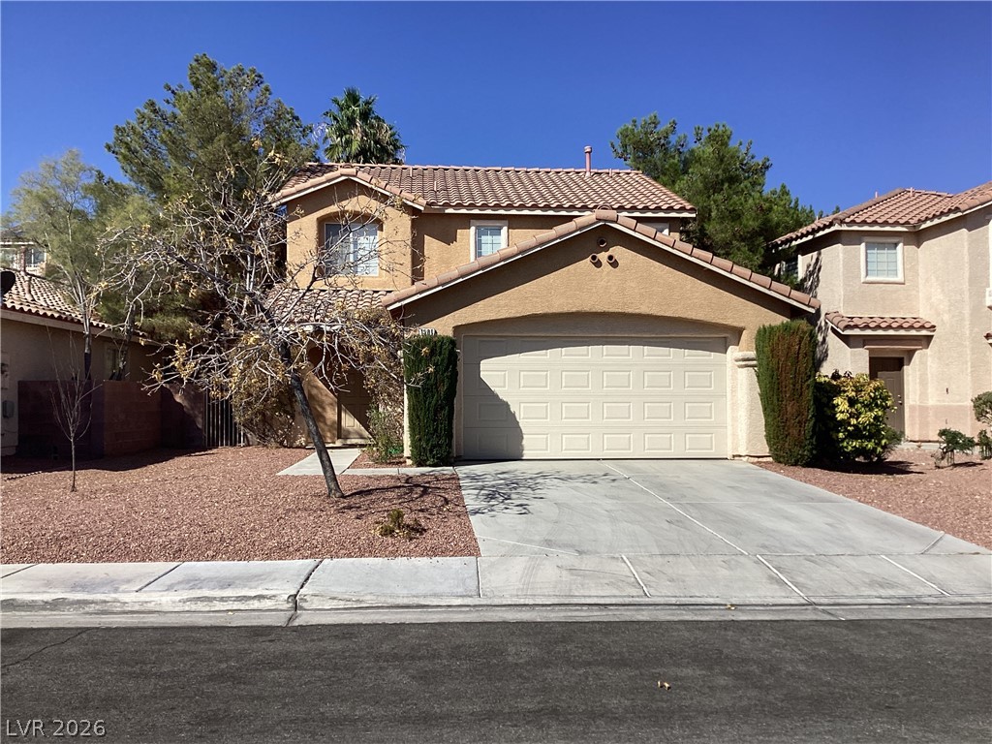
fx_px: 888
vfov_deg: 45.4
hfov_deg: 58.4
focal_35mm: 31
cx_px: 496
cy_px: 372
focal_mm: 3.3
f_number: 2.4
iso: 25
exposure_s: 1/1942
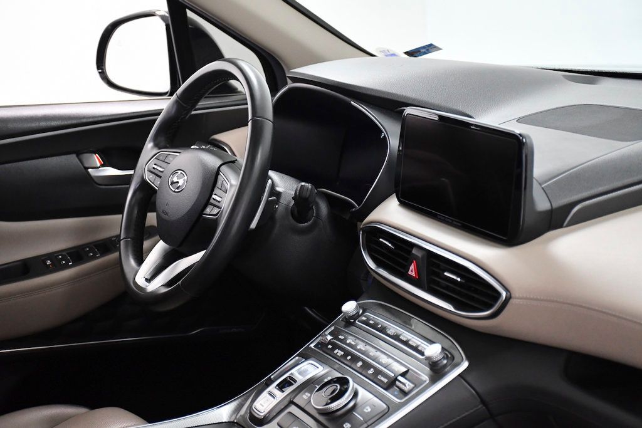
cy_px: 214
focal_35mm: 72
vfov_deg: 18.9
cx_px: 321
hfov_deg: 28.1
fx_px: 1284
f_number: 4.5
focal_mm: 48
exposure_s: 1/320
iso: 2500
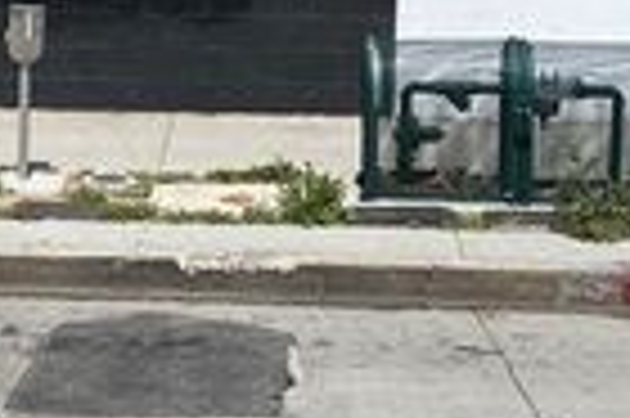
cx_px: 36
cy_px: 49
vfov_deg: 11.4
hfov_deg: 16.9
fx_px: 2080
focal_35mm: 119
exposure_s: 1/5128
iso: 32
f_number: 1.6
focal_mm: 5.1
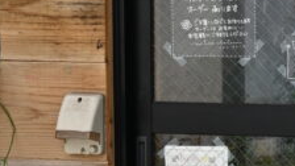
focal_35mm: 157
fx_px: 1228
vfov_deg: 7.5
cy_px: -136
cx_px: 619
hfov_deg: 12.0
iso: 180
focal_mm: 28
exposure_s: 1/250
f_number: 5.6
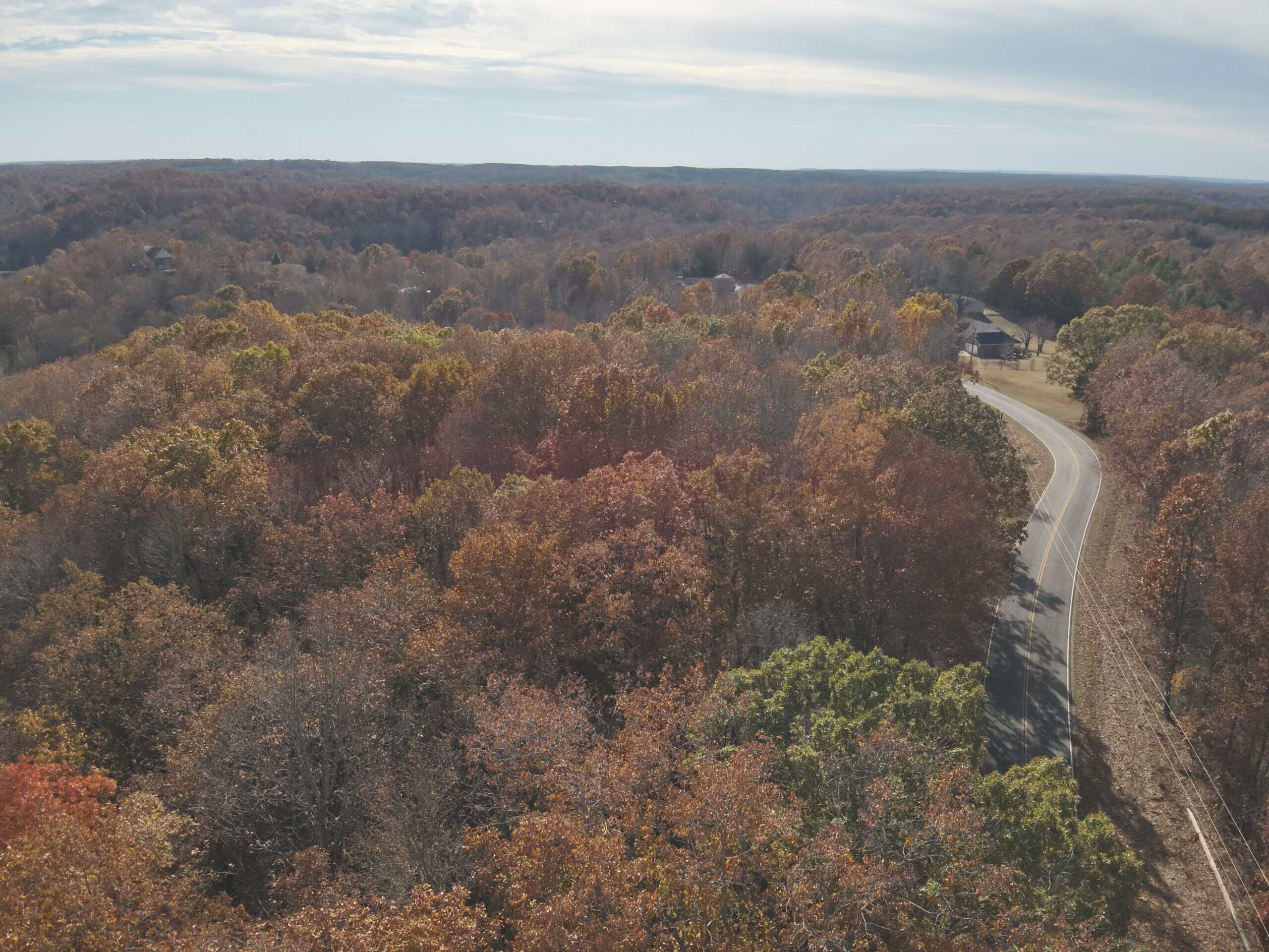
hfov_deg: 71.6
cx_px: 634
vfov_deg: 56.8
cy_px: 476
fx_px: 880
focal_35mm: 24
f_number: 2.8
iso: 100
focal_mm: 4.4
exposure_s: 1/1600
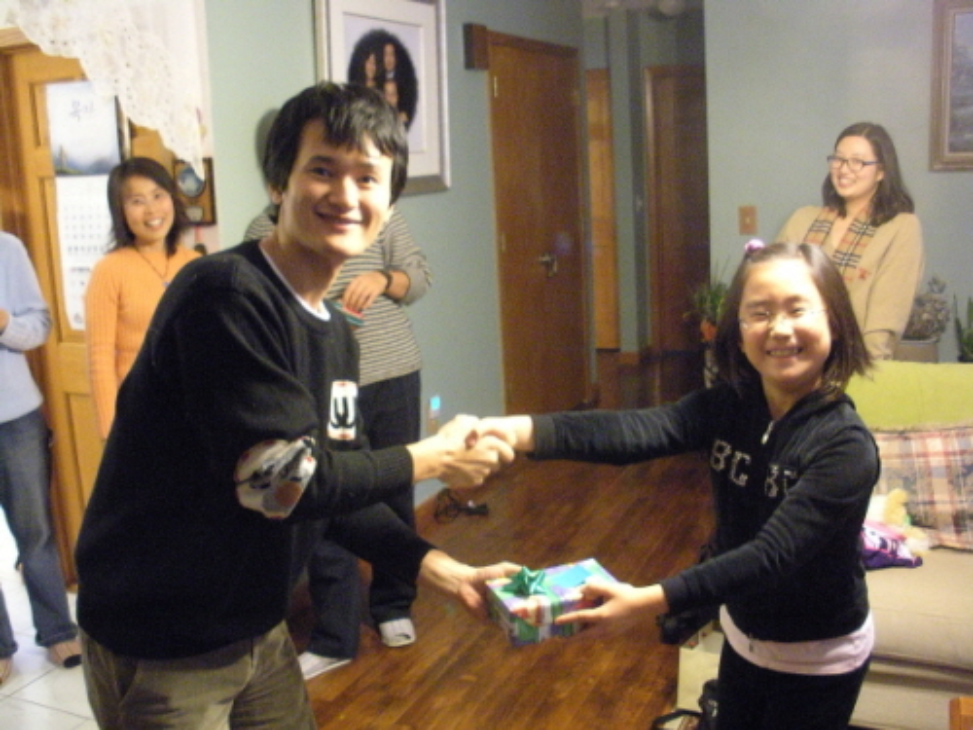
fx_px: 1012
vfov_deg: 39.7
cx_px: 486
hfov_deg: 51.4
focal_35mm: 36
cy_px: 365
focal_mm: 6.3
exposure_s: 1/8
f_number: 3.5
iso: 721
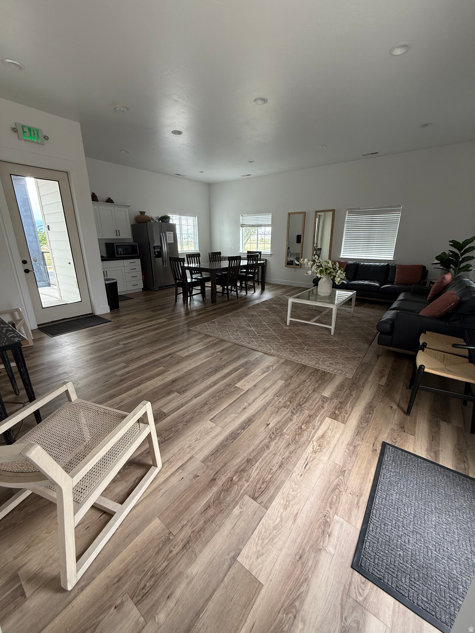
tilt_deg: -16.1
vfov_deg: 102.1
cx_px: 238
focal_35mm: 14
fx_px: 256
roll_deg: -0.2
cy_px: 316
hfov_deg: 85.7
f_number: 2.2
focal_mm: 2.22
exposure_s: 1/99
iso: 125
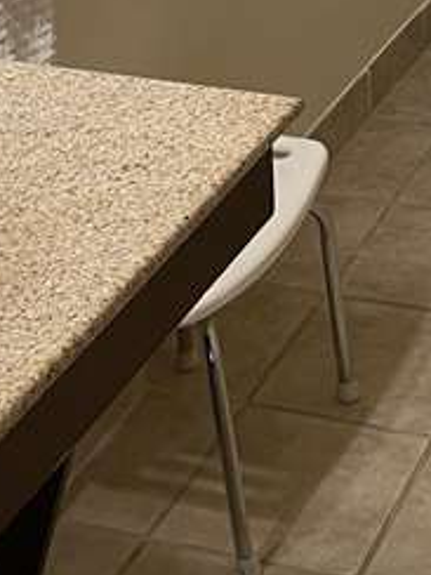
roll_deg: +1.3
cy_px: -207
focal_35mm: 109
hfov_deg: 13.3
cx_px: 490
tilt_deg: -16.3
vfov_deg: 16.8
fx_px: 1810
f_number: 1.6
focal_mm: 4.2
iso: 125
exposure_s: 1/60
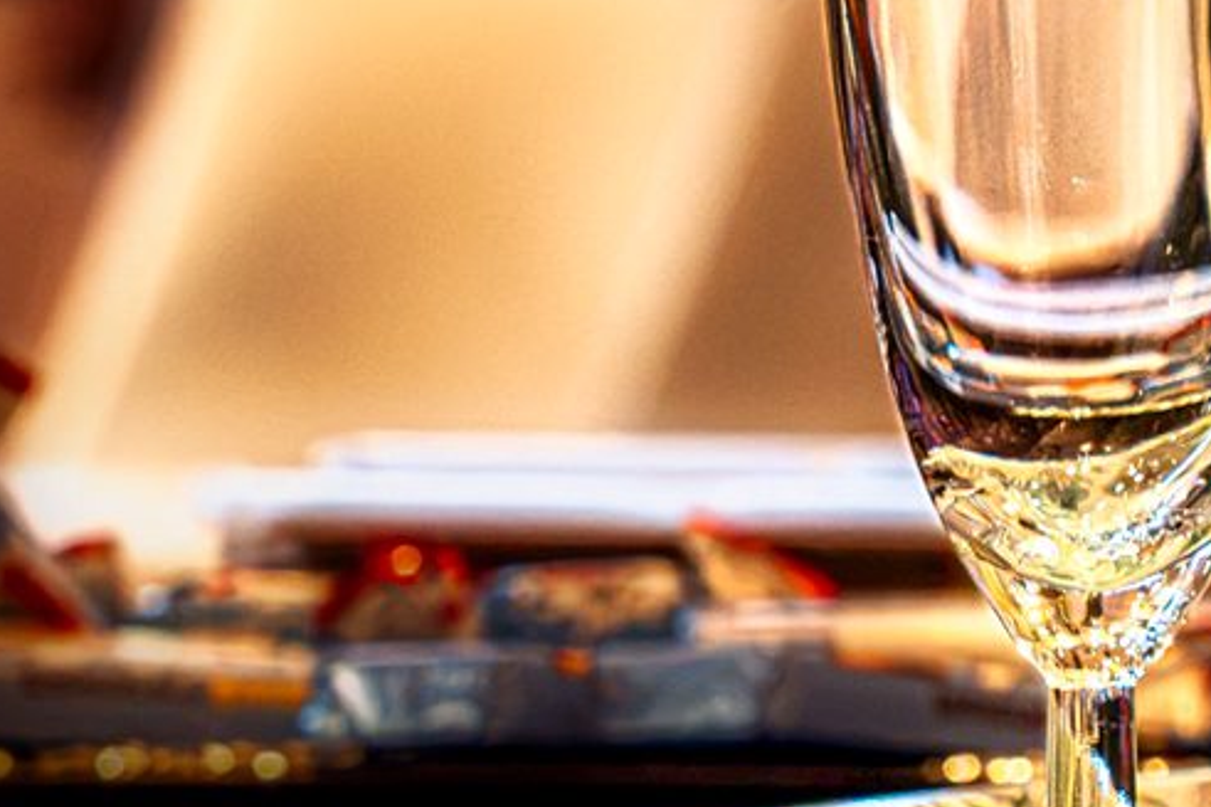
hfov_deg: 5.9
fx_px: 11433
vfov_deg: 4.0
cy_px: -23
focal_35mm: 340
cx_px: 2195
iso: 2500
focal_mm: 87
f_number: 8
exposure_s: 1/100
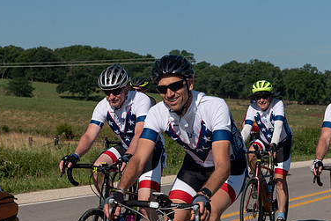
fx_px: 993
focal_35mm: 108
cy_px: 169
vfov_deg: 12.6
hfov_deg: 18.9
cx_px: 179
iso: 200
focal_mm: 70
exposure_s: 1/1600
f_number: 6.3
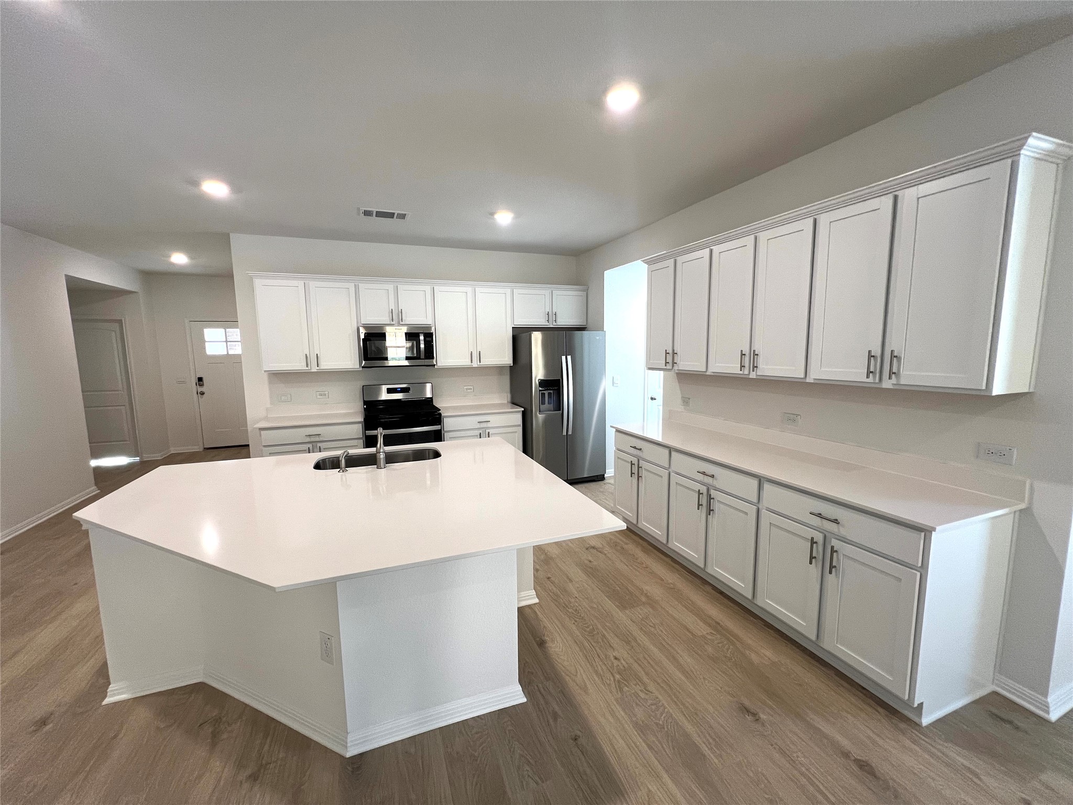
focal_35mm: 13
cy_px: 402
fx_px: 403
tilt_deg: -6.7
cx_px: 536
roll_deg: +0.5
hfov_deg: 106.2
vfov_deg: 89.9
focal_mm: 1.57
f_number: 1.8
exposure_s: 1/120
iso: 200
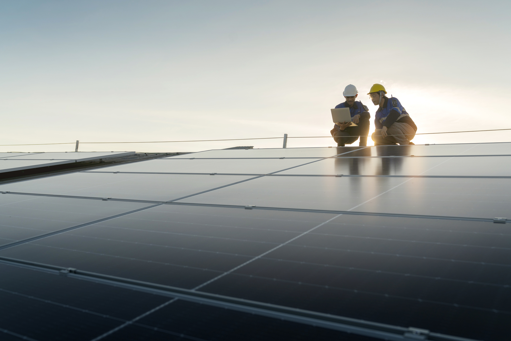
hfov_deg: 54.4
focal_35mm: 35
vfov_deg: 37.9
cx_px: 256
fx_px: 497
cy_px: 170
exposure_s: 1/1600
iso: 250
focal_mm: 35
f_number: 4.5
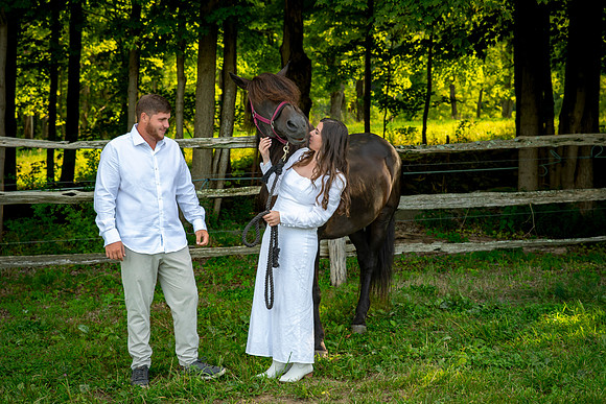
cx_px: 306
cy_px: 198
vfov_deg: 19.7
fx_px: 1164
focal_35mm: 69
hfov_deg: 29.2
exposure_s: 1/200
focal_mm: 62
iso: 400
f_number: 5
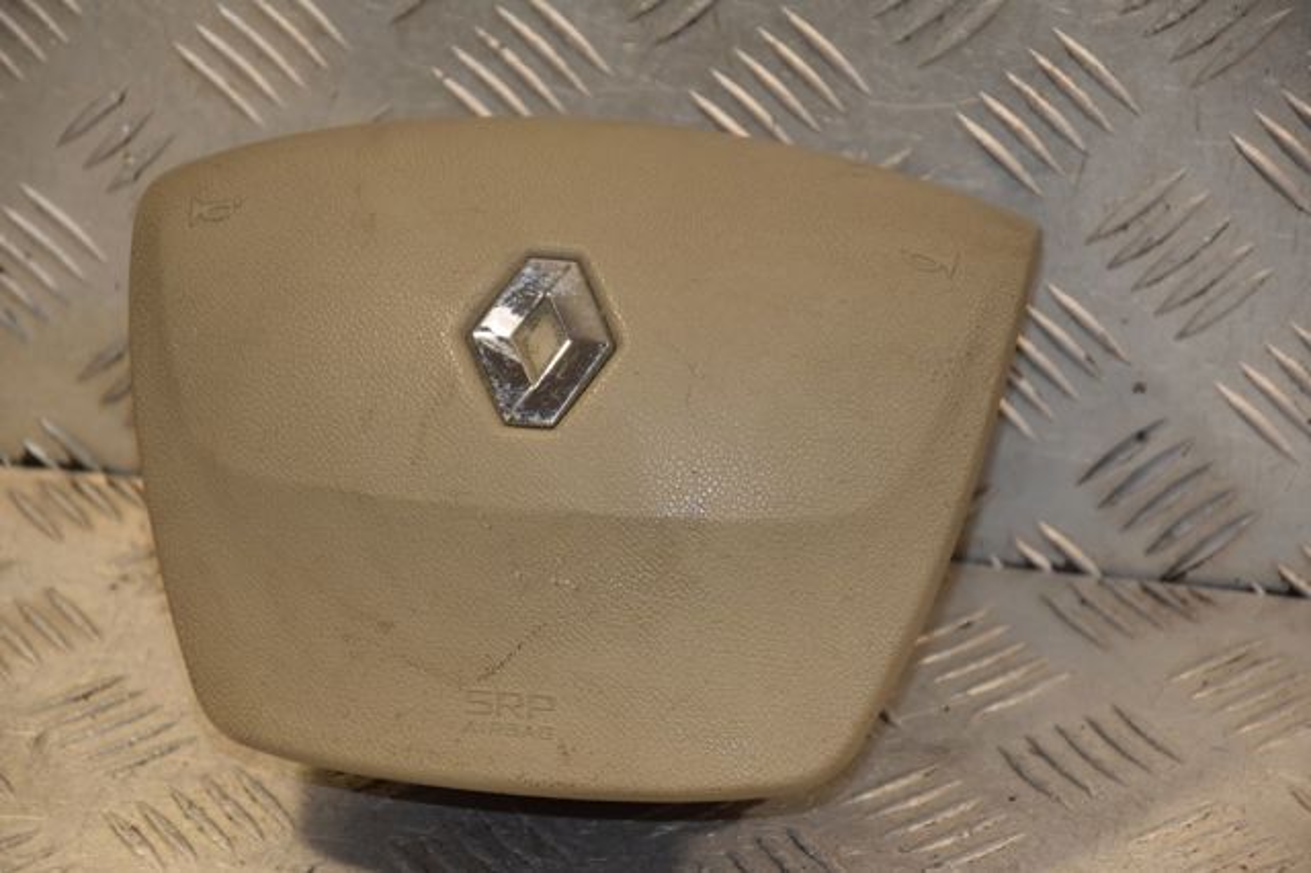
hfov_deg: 13.0
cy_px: 436
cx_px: 656
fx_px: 5732
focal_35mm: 158
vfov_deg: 8.7
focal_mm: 105
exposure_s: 1/160
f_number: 5.6
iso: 800
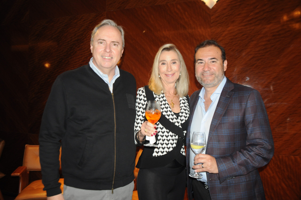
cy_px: 100
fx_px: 251
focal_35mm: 30
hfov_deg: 62.0
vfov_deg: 43.5
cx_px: 150
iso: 800
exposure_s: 1/60
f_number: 4
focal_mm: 20
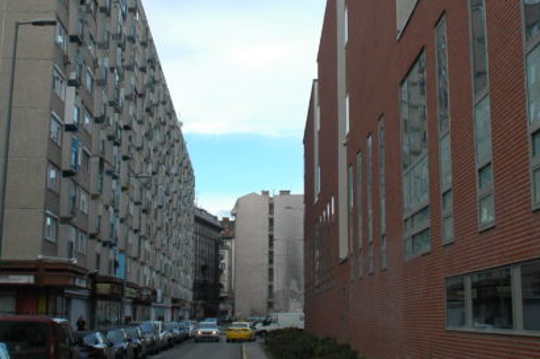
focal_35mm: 59
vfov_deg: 22.8
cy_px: 98
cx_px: 259
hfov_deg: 34.0
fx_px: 884
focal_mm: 21
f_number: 10
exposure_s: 1/250
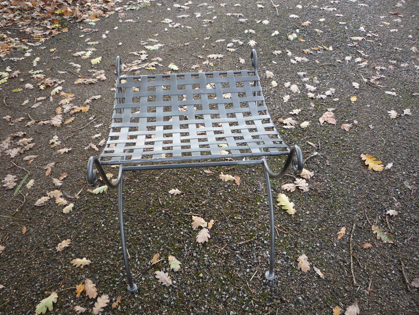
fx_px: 363
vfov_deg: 46.8
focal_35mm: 30
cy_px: 158
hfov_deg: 60.0
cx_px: 210
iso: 100
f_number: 3.3
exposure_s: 1/80
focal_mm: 5.2
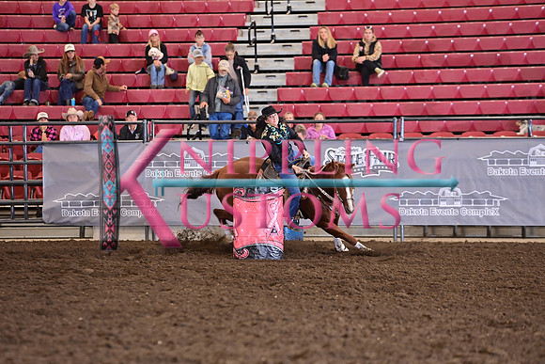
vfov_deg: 6.9
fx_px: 3028
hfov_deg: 10.3
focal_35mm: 200
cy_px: 182
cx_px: 272
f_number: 4
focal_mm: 200
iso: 1250
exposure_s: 1/200
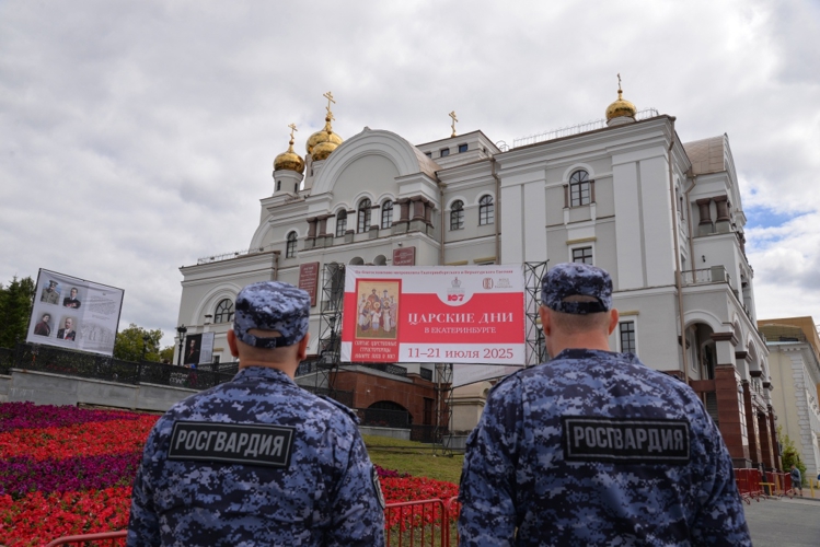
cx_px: 410
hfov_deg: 60.3
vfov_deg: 42.4
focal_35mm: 31
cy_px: 274
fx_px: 706
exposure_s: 1/320
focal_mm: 31
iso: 100
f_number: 9
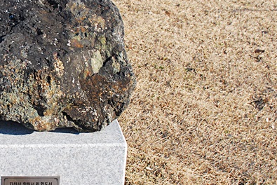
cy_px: 78
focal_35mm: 73
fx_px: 562
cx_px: 28
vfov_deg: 18.7
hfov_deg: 26.7
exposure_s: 1/1250
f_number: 4
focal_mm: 24
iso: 400
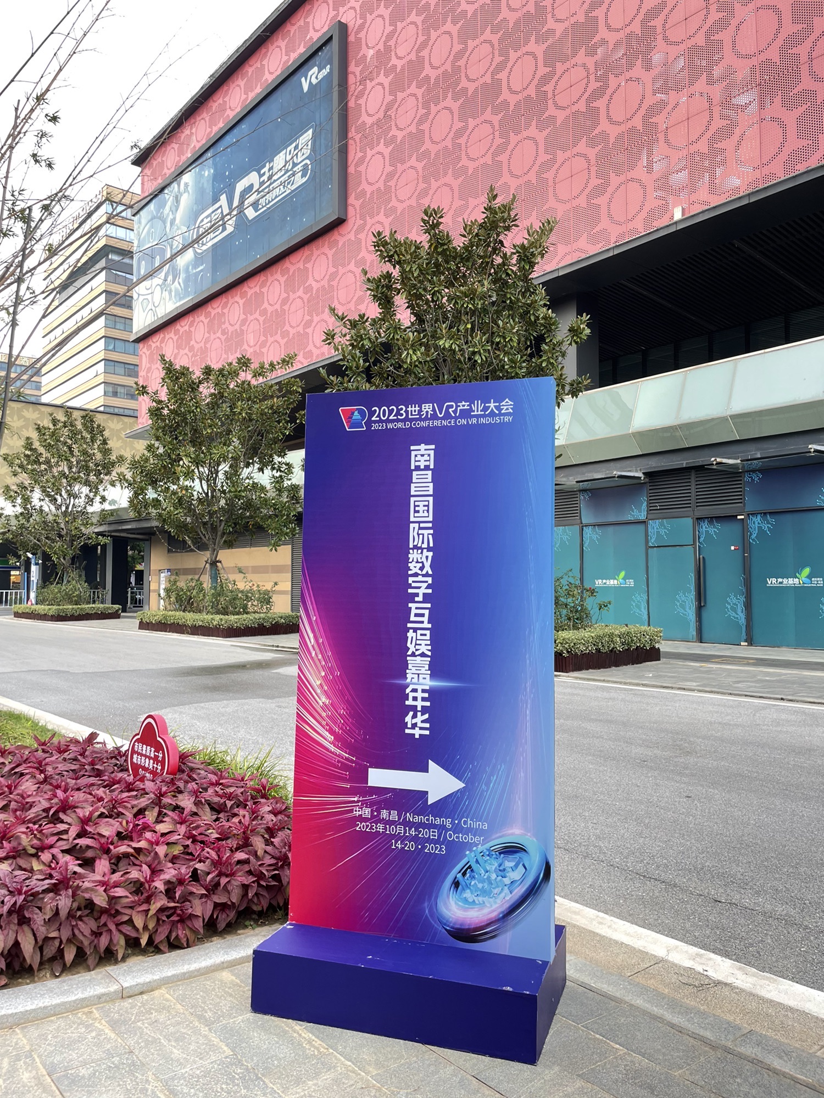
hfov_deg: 53.1
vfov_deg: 67.3
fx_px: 825
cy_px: 549
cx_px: 412
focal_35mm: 26
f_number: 1.6
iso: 40
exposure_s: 1/121
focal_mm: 4.2
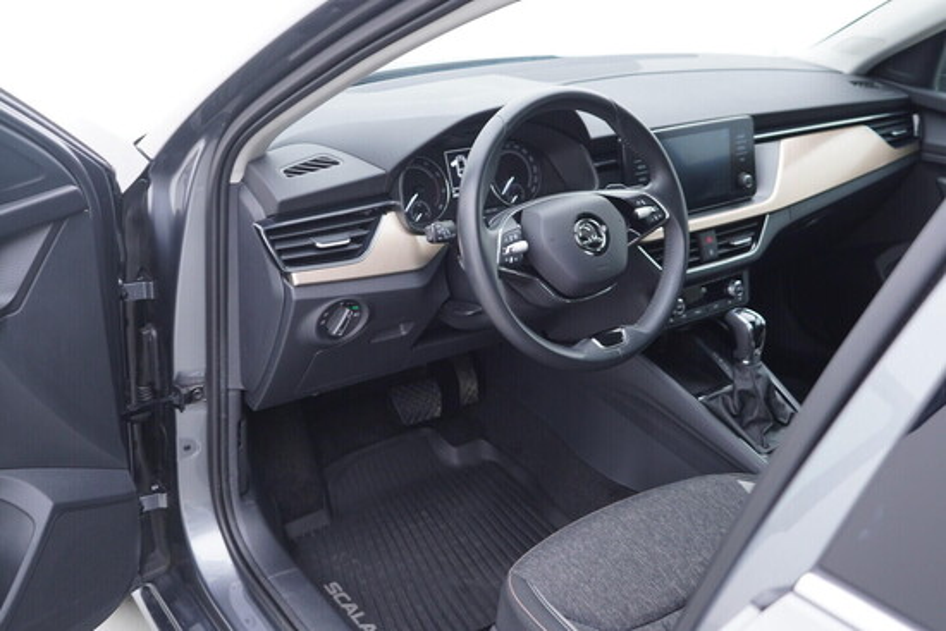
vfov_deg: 36.9
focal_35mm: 36
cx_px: 473
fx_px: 946
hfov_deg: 53.1
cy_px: 316
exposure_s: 1/40
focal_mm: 24
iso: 200
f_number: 2.8
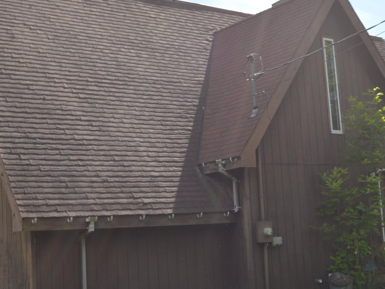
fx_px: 711
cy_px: 131
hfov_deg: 30.2
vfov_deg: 22.9
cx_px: 159
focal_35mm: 64
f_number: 7.1
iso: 100
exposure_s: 1/200
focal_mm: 23
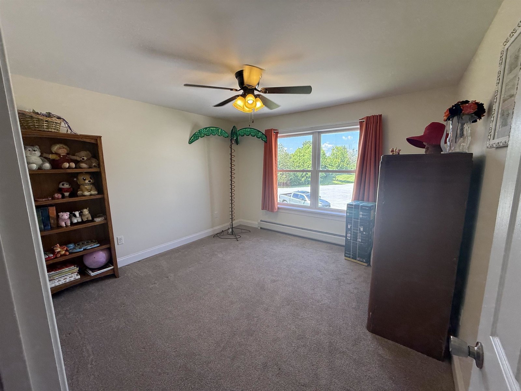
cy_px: 196
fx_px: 211
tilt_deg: -8.7
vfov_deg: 85.7
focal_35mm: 14
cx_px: 260
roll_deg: +0.6
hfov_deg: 102.1
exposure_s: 1/120
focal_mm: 2.22
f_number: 2.2
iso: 100
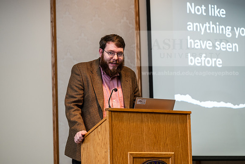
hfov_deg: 15.8
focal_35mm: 130
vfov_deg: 10.6
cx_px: 122
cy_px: 82
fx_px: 885
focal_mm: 130
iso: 1250
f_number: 3.5
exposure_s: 1/200
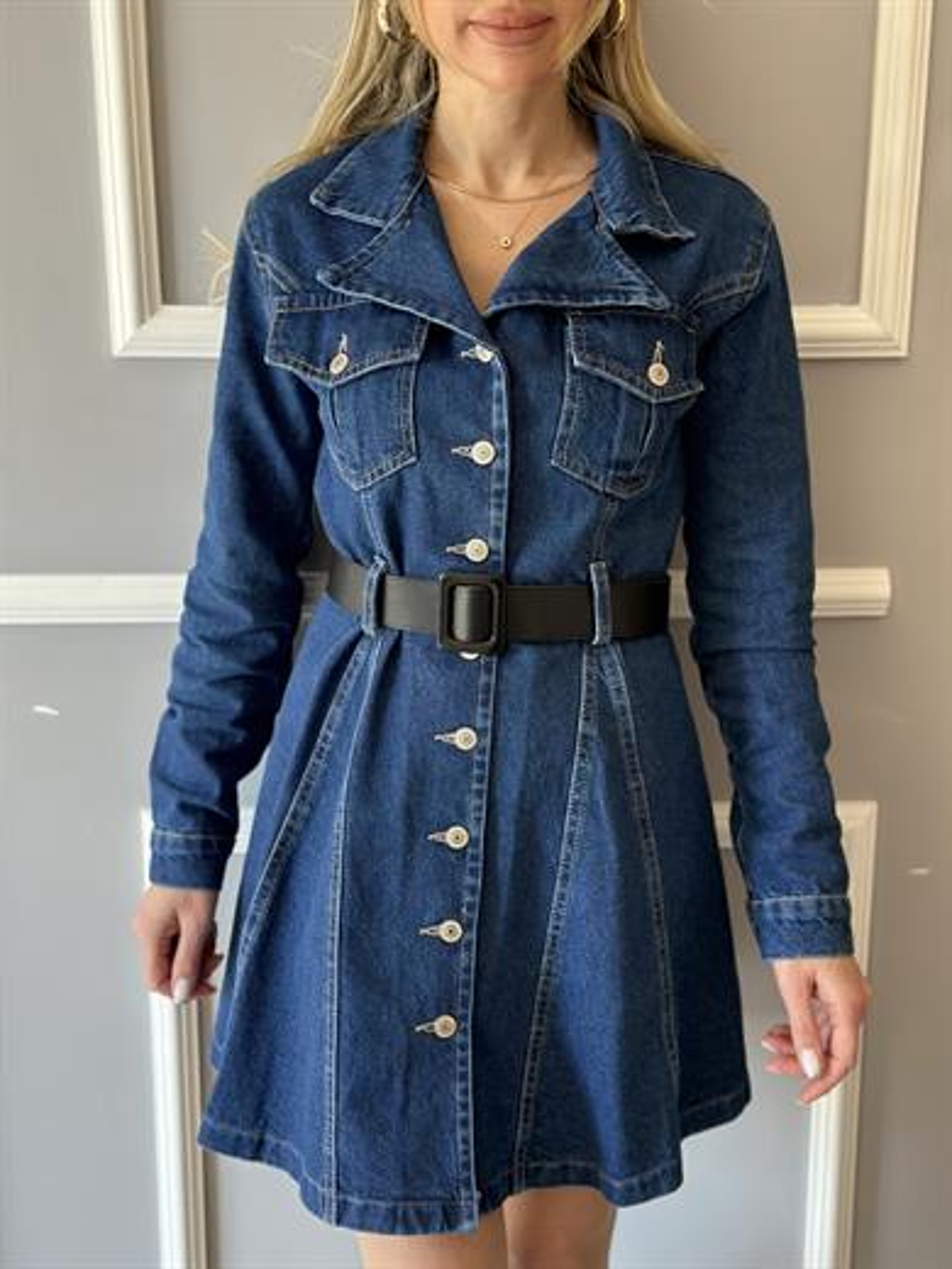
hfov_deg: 30.3
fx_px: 1760
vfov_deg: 39.7
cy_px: 634
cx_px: 476
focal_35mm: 48
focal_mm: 6.86
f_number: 1.78
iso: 125
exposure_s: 1/87
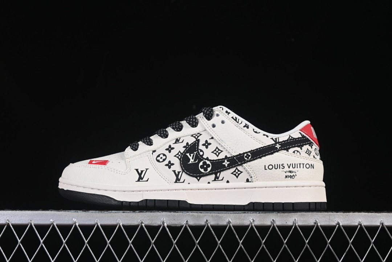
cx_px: 196
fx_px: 817
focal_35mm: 75
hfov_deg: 27.0
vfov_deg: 18.2
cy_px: 131
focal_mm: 50
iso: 160
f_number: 8
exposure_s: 1/80
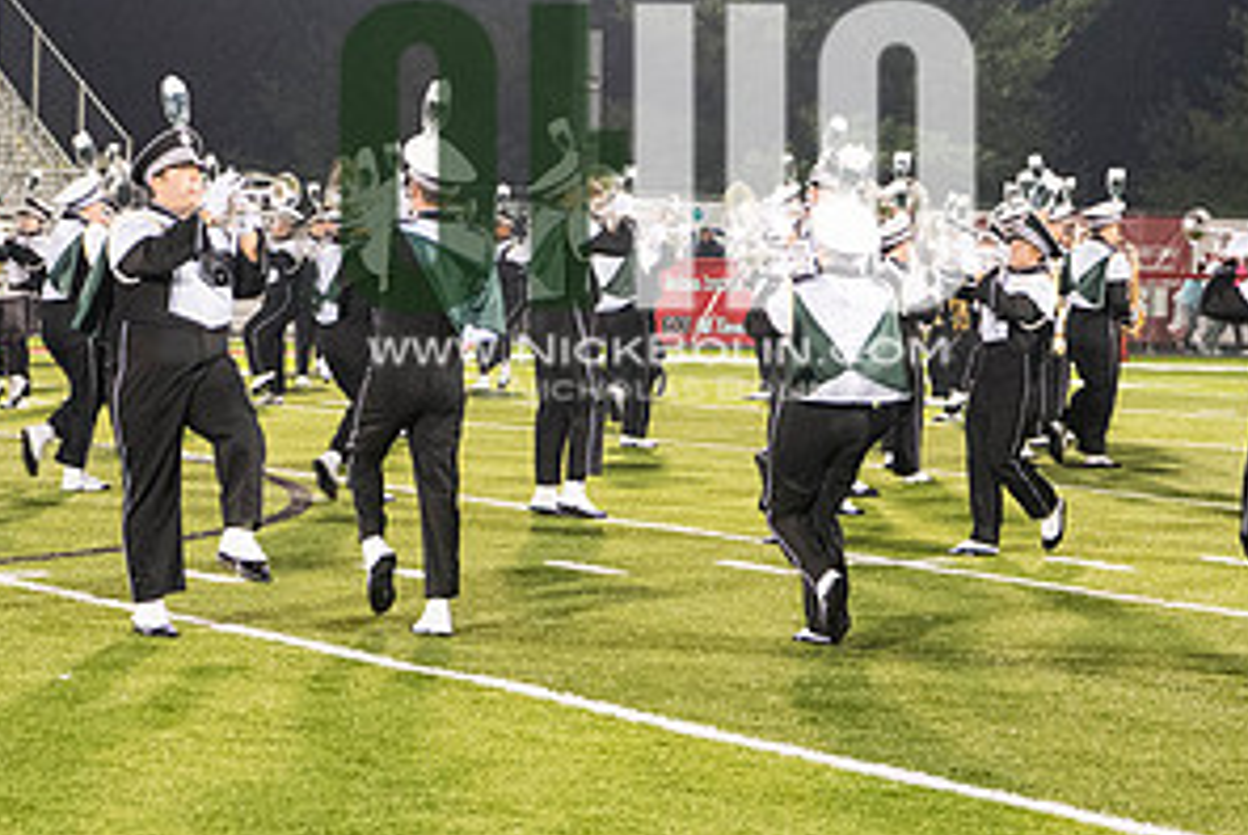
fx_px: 4754
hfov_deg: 15.0
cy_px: 200
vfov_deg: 10.0
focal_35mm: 137
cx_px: 658
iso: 5000
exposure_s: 1/200
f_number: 5.6
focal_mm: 70
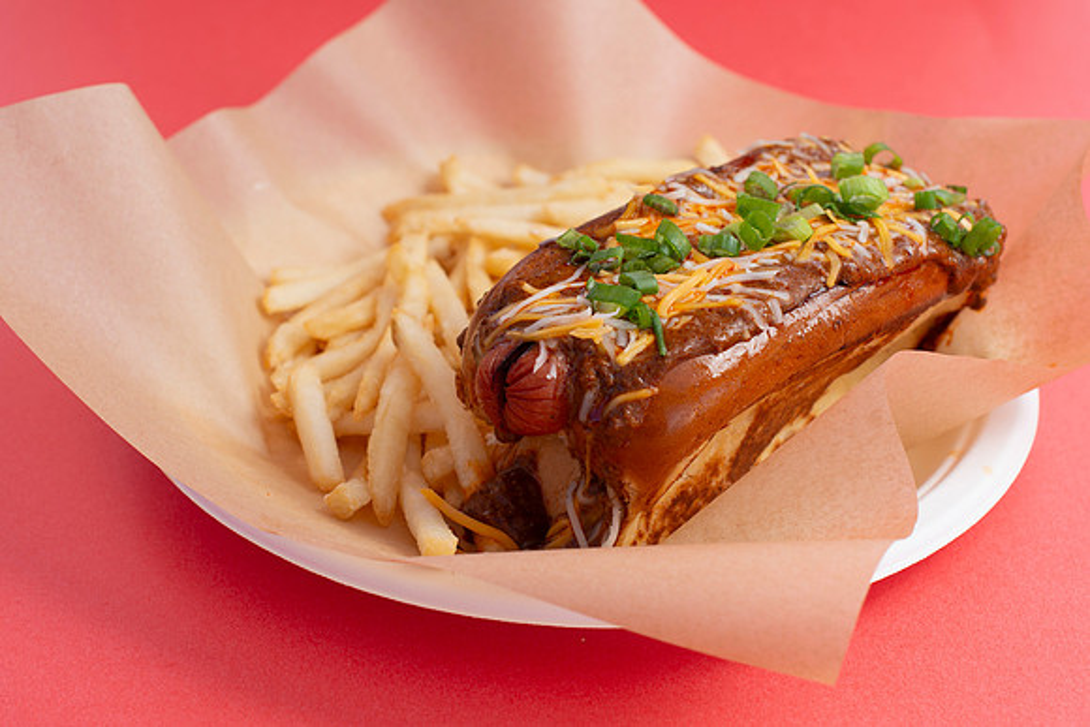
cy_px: 374
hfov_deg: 28.9
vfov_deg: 19.5
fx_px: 2116
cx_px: 545
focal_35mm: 70
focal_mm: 50
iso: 200
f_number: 5.6
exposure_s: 1/200
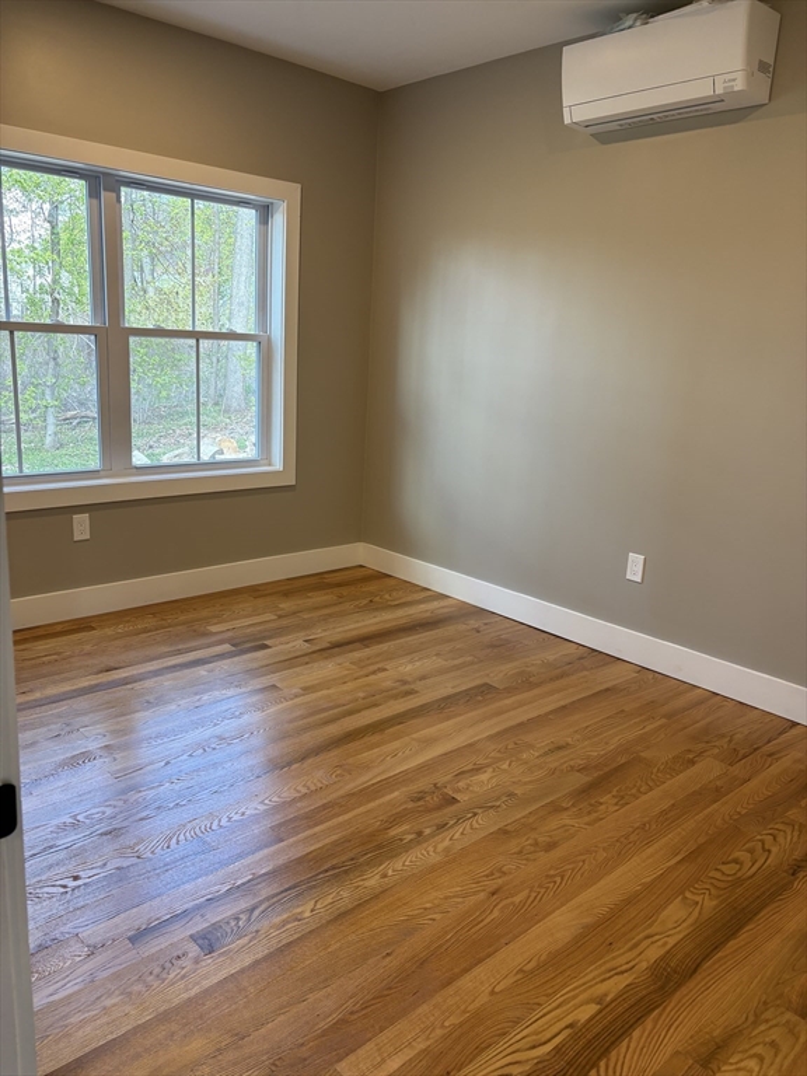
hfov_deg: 53.1
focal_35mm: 26
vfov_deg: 67.3
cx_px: 404
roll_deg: -3.7
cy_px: 538
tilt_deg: -11.5
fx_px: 808
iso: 80
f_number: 1.6
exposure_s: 1/60
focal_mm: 5.96
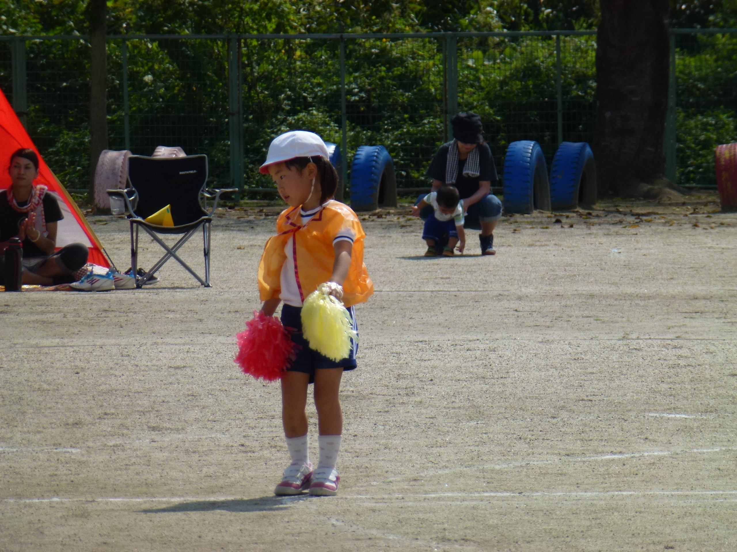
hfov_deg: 5.2
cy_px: 276
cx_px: 368
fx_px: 8176
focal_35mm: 384
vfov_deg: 3.9
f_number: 5.9
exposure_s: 1/800
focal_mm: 68.8
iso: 100
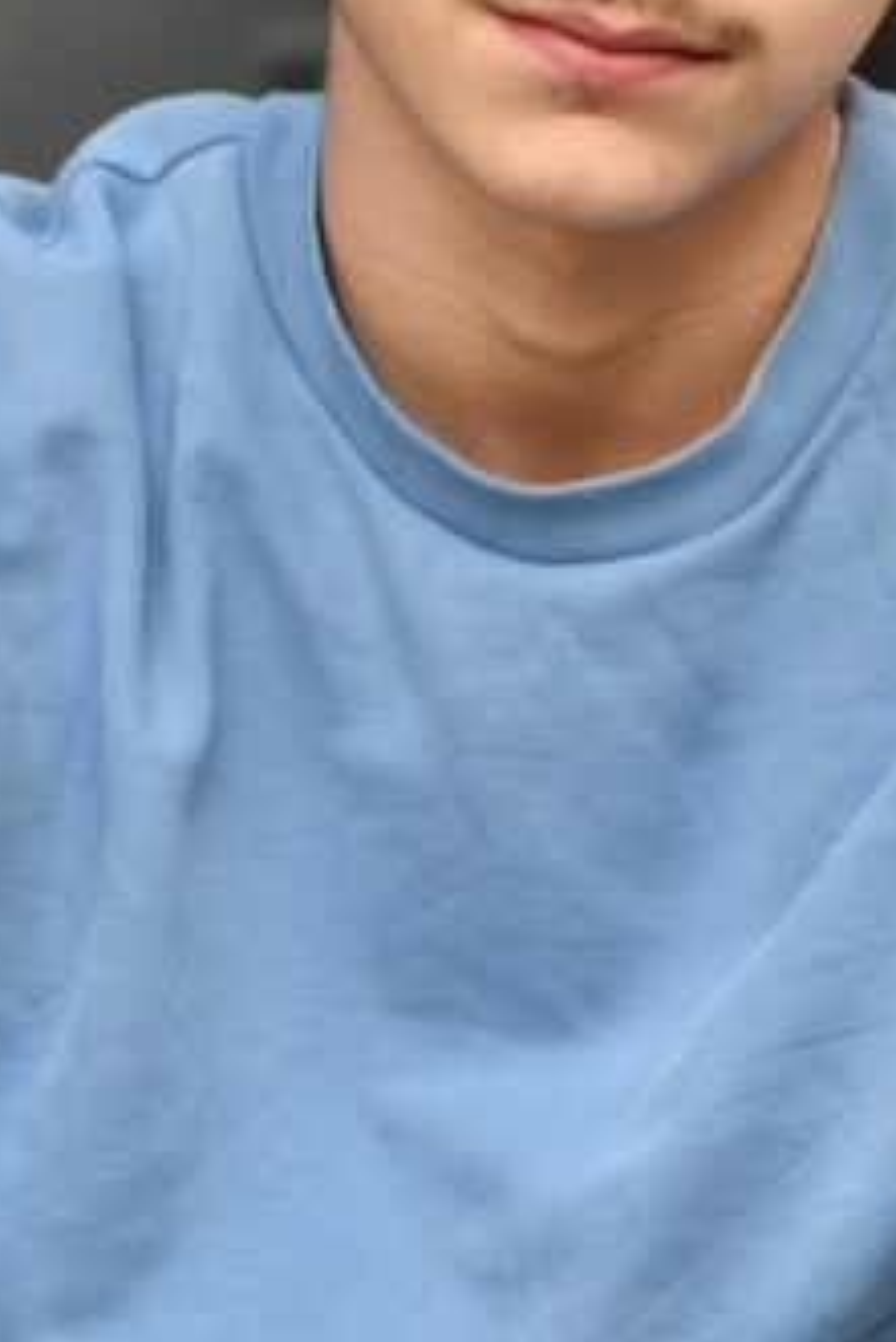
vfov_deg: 7.8
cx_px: 316
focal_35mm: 263
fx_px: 9808
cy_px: 568
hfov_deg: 5.2
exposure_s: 1/500
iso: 400
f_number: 4
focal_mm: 85
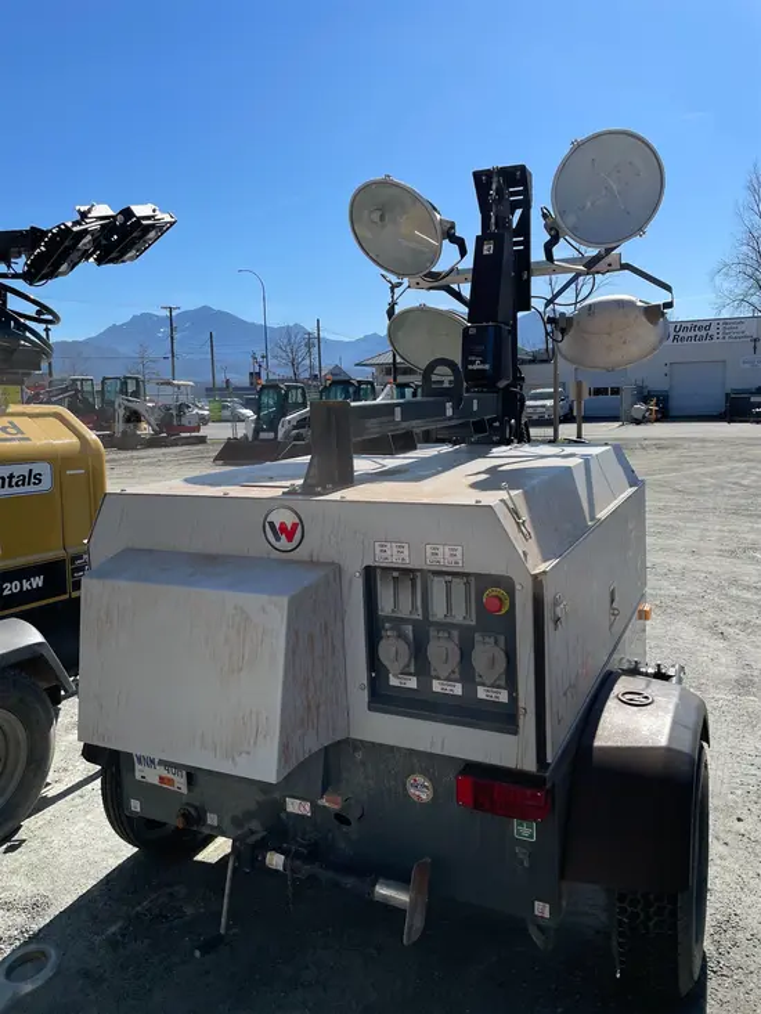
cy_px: 507
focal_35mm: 26
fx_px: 762
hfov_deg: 53.1
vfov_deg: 67.3
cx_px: 380
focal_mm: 4.2
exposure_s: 1/5291
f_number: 1.6
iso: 50
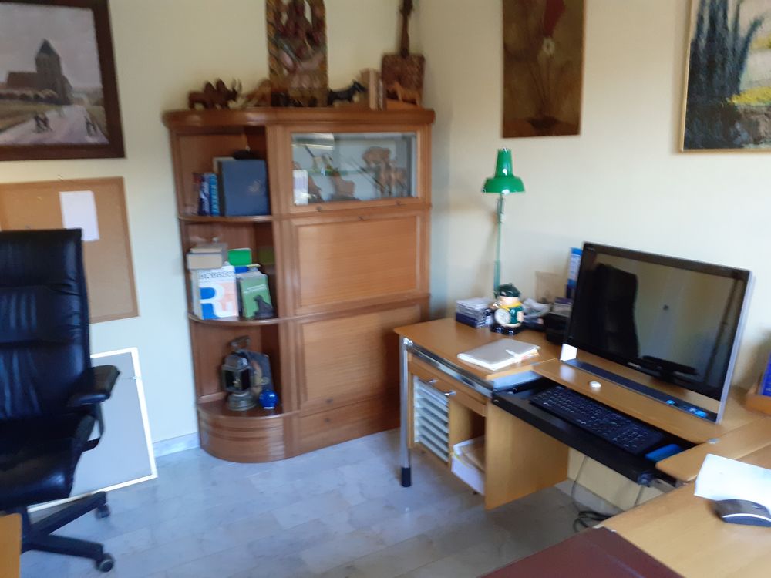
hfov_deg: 65.3
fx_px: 601
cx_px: 386
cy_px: 289
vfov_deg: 51.4
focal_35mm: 27
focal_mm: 3.6
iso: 250
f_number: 1.9
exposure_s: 1/25
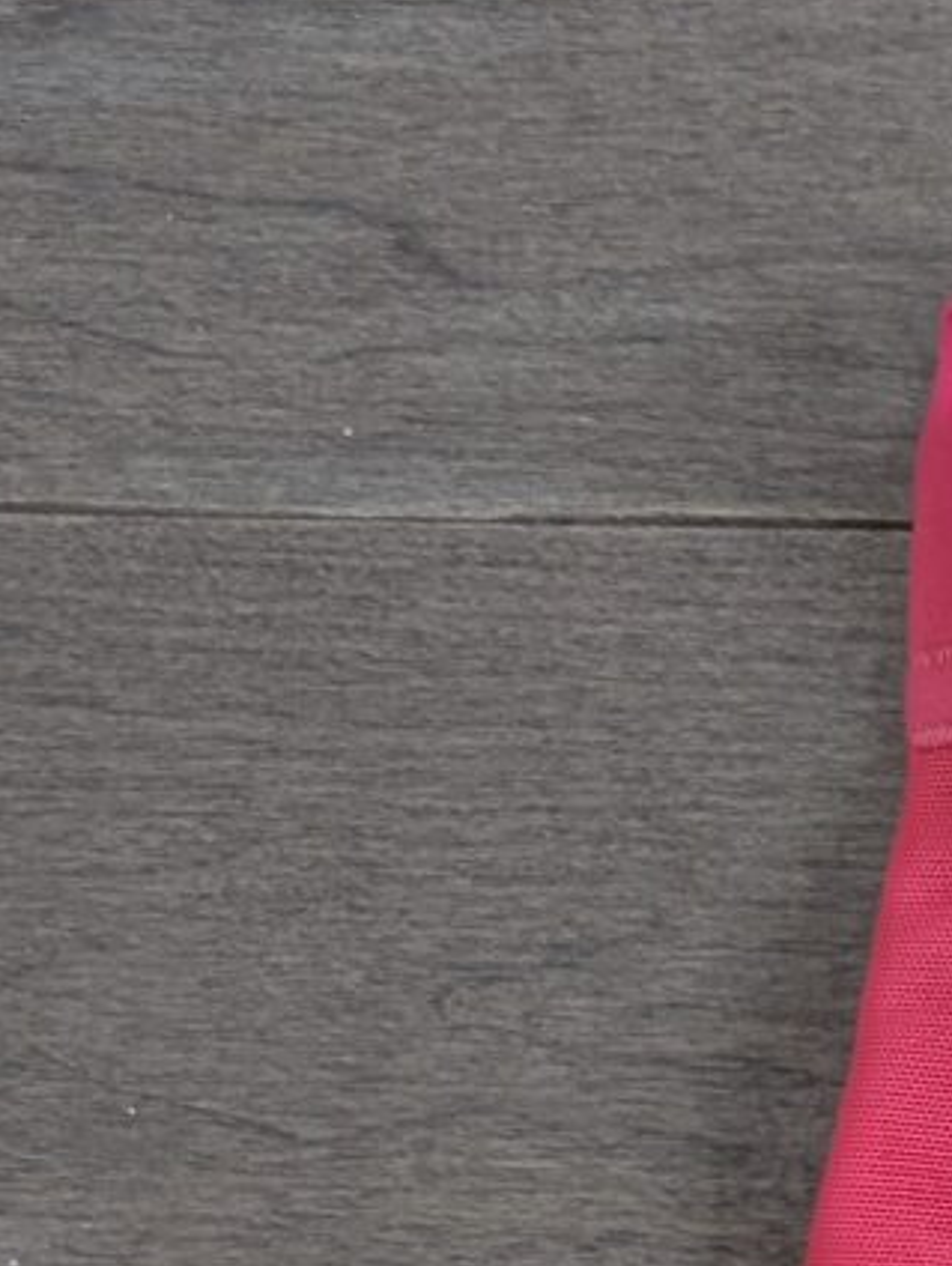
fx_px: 4245
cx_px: 1940
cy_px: 1726
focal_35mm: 116
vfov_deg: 15.9
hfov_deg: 11.5
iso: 1069
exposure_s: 1/120
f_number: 1.68
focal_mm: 6.9
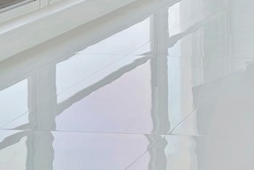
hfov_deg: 17.2
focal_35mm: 72
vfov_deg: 14.6
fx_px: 508
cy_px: -197
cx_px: 545
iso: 200
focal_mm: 12
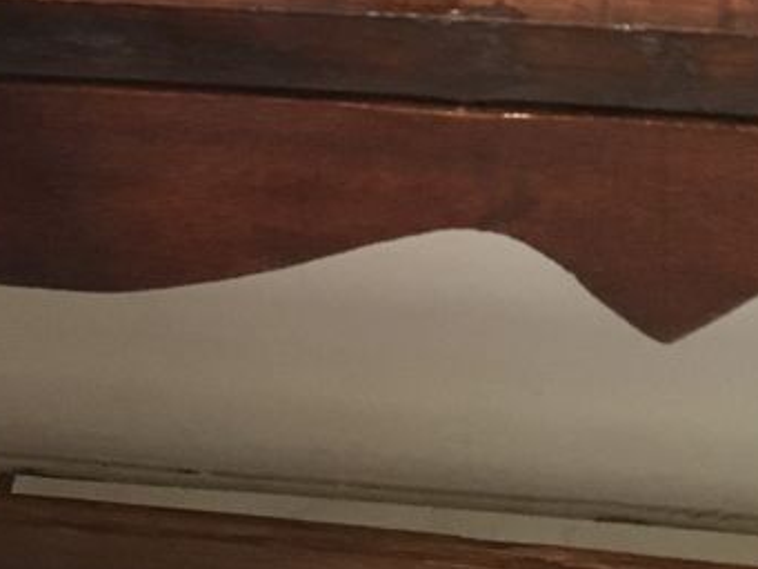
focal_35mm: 85
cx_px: 336
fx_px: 1862
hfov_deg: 23.0
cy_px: -176
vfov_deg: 16.4
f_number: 2.2
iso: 320
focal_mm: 4.15
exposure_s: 1/17
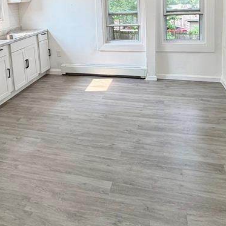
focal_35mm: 34
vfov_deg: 44.6
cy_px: 27
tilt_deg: -6.3
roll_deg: +3.3
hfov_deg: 48.0
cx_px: 85
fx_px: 251
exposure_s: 1/120
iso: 125
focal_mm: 2.22
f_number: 2.2
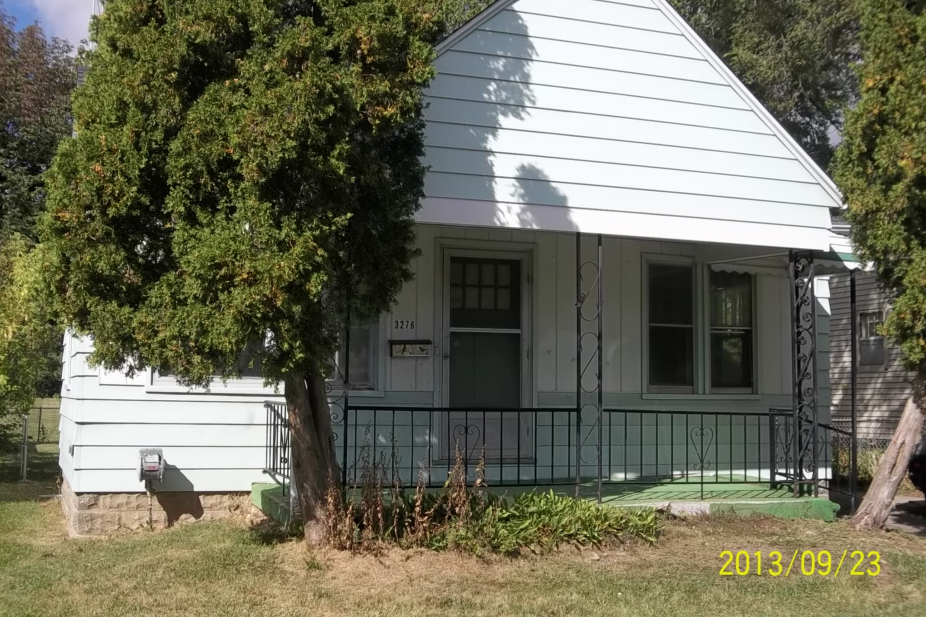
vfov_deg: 29.2
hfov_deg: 42.7
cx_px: 463
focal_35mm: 46
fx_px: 1183
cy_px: 298
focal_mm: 7.8
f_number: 4.5
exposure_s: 1/640
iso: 80
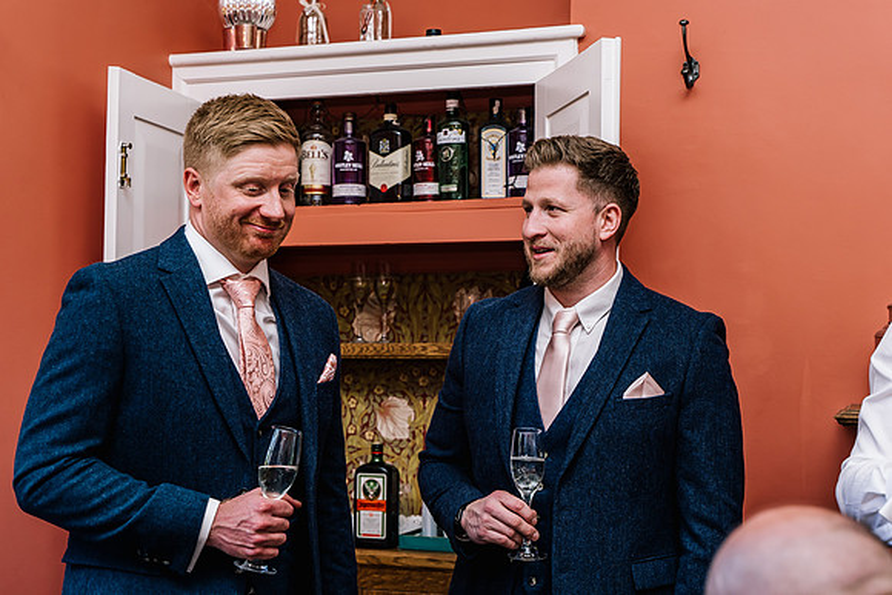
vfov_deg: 25.2
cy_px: 298
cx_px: 446
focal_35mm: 54
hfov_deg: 37.0
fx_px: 1332
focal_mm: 52
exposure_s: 1/160
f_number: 4
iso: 800
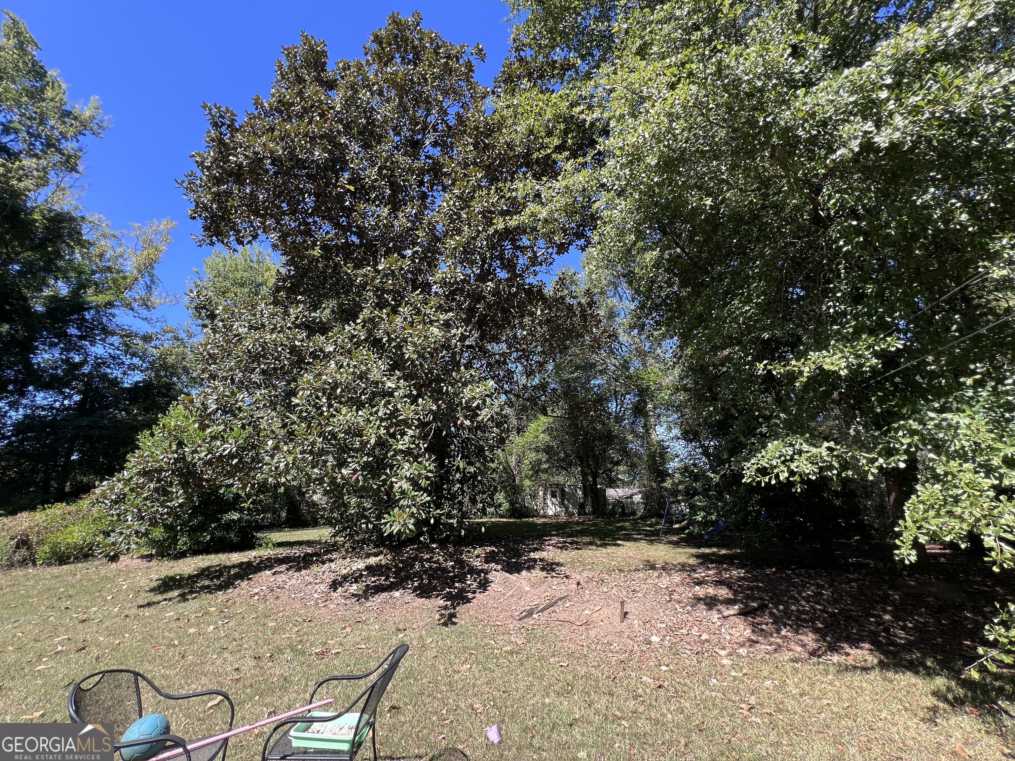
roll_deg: +0.7
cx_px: 508
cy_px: 380
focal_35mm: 13
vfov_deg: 89.9
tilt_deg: +15.8
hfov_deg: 106.2
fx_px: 381
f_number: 1.8
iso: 32
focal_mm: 1.57
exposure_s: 1/272
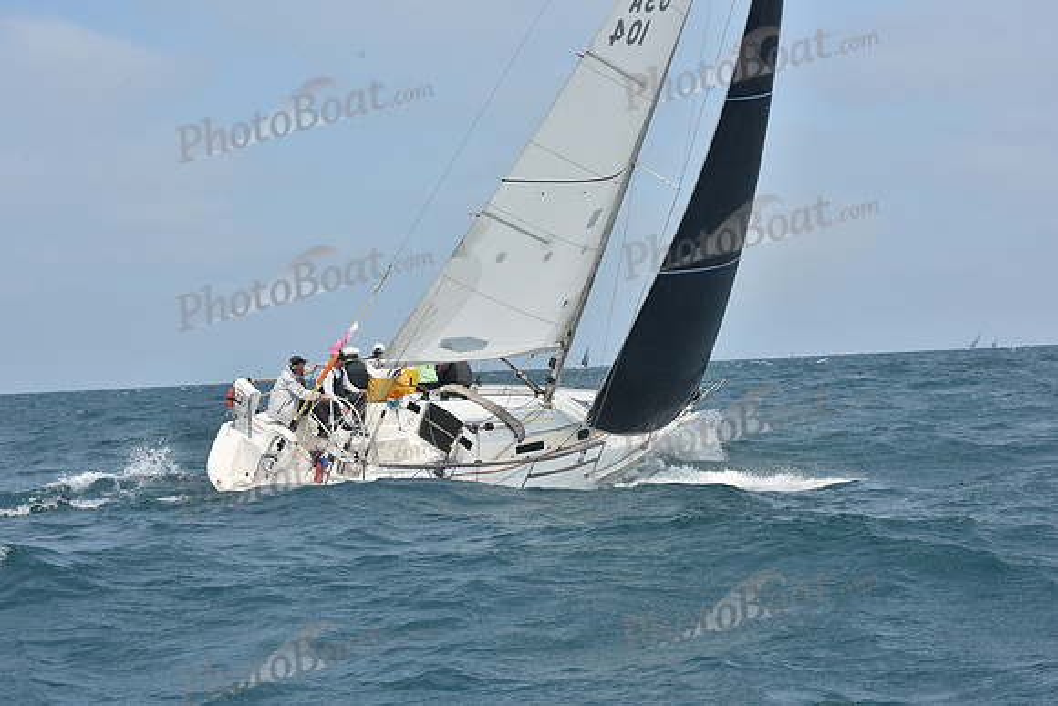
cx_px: 529
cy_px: 353
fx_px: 2704
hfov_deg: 22.1
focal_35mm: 92
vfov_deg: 14.9
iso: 250
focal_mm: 92
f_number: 10
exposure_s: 1/800
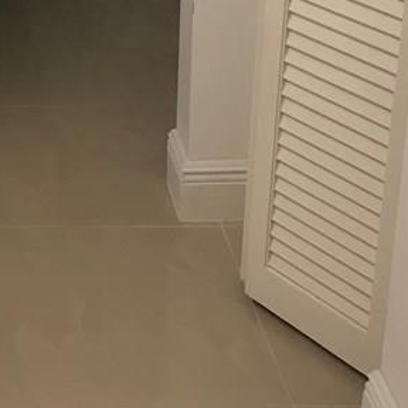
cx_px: -153
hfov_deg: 18.1
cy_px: -88
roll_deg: +3.1
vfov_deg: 18.6
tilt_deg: -17.6
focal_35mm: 88
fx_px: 1173
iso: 25
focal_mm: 3.99
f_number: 1.8
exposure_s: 1/40
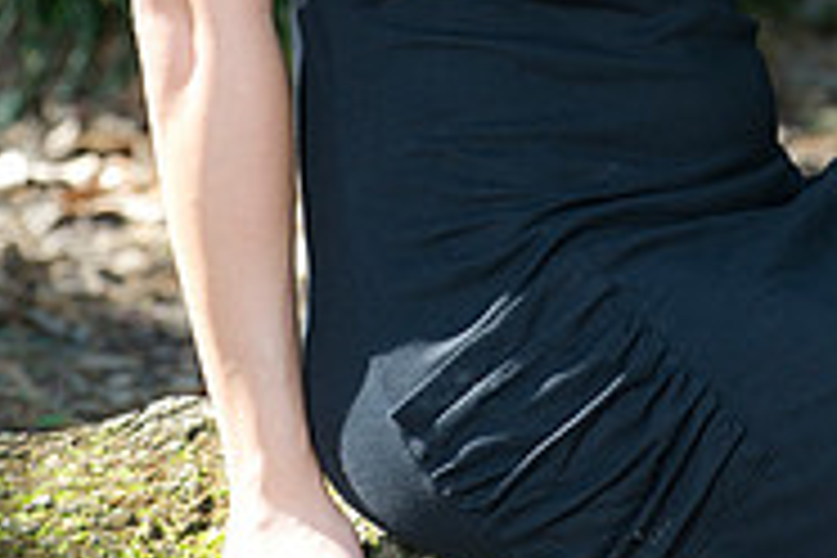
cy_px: -198
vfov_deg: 3.5
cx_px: 628
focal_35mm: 387
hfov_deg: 5.3
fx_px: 8997
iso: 250
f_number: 5
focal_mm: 160
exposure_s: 1/80
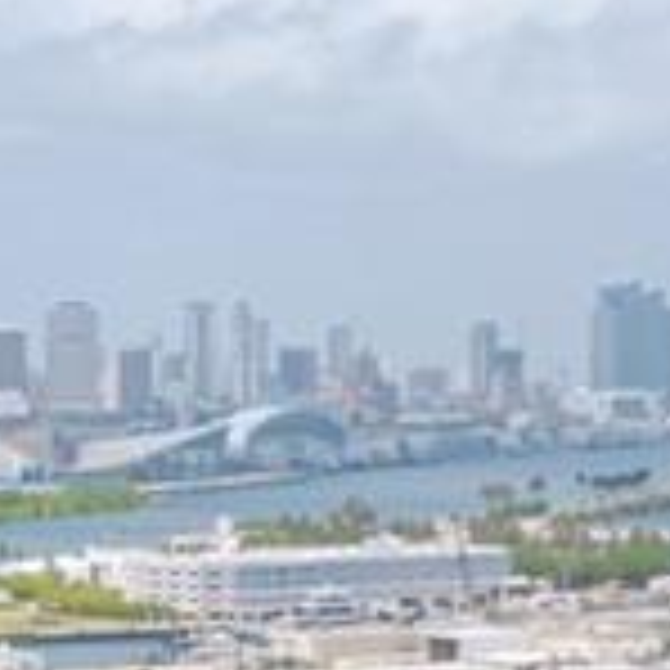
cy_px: 191
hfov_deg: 10.9
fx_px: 3394
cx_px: -306
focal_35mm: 155
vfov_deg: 11.3
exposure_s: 1/25
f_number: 10
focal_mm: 17
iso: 64
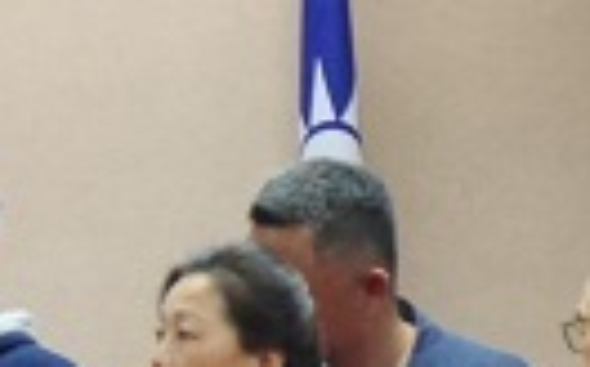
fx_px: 7673
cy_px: 638
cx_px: -934
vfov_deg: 2.7
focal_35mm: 478
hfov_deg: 4.3
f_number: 2.8
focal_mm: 35
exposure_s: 1/320
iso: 2000
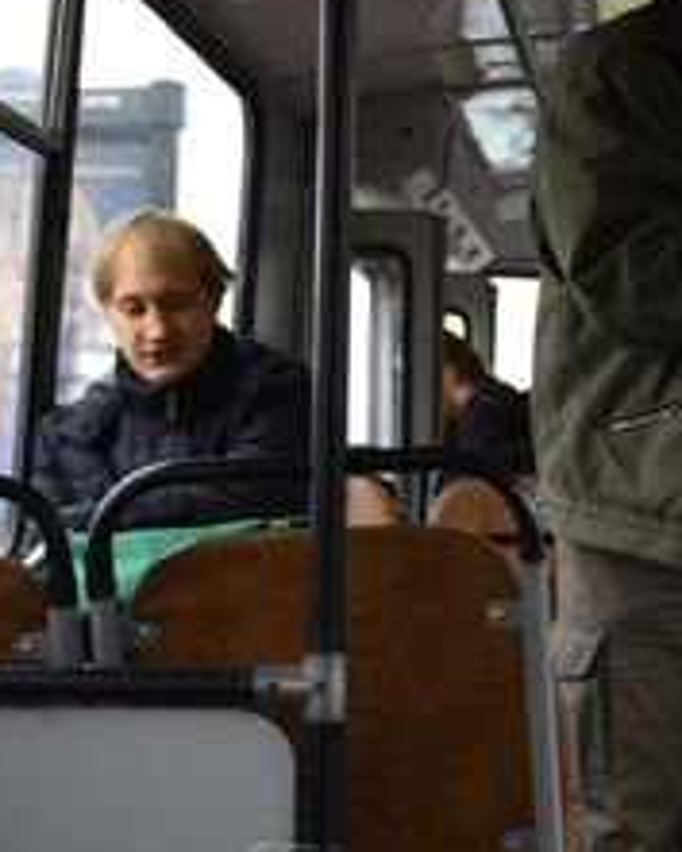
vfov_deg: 20.2
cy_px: 470
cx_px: 801
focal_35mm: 95
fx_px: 2395
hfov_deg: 15.6
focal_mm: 32
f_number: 2.8
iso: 500
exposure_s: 1/200
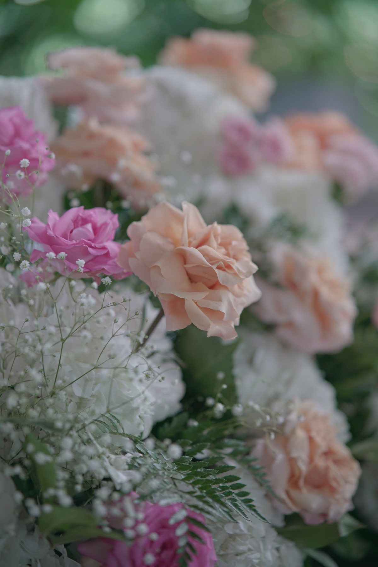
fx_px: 1339
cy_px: 284
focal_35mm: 85
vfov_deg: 23.9
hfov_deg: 16.1
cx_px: 189
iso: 1600
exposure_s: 1/200
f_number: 1.6
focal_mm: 85
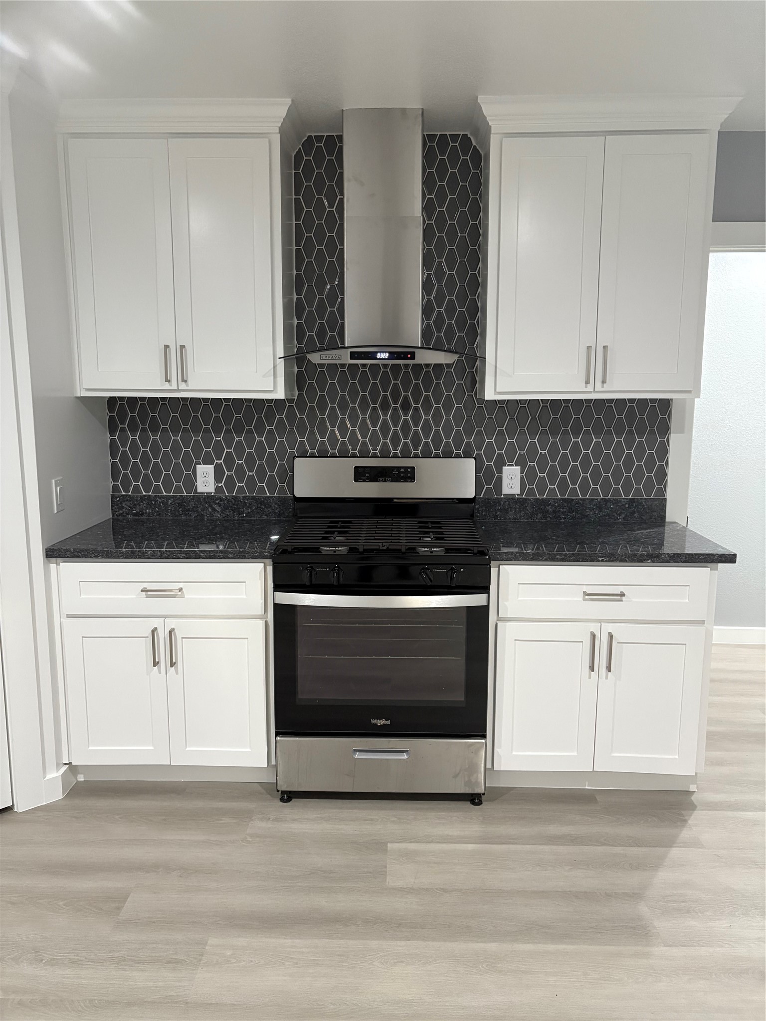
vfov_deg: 67.3
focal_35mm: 26
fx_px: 767
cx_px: 383
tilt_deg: -8.9
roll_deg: +1.0
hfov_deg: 53.1
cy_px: 510
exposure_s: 1/60
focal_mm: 5.96
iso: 320
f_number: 1.6
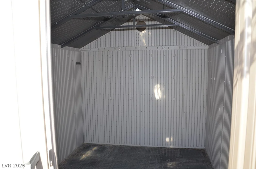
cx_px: 128
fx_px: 213
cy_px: 84
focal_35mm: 30
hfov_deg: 62.0
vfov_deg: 43.4
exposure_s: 1/160
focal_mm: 20
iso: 200
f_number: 6.3
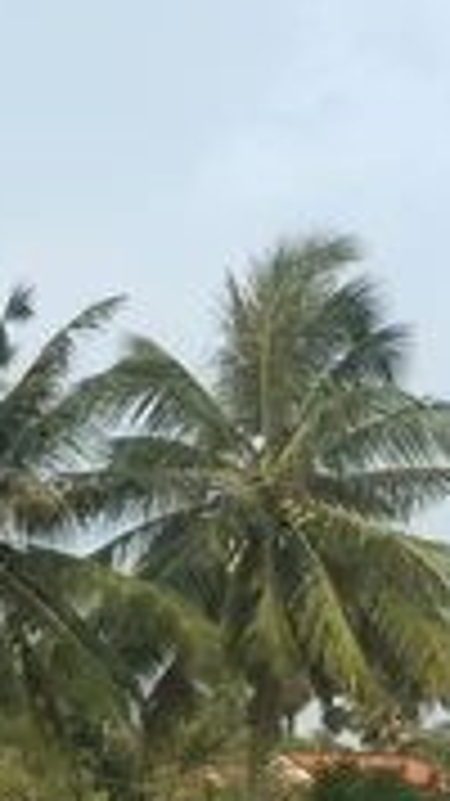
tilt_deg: +0.4
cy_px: 814
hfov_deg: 10.4
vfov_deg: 19.7
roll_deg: +0.3
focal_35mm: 105
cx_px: -500
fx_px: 2229
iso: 32
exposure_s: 1/1282
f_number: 2.2
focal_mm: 4.15
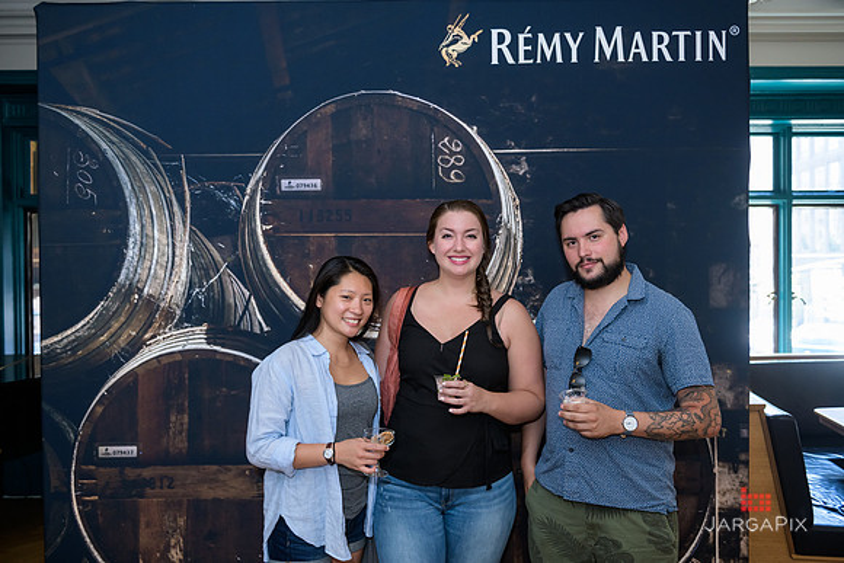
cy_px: 282
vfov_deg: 41.1
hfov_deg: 58.7
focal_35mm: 32
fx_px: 750
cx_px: 422
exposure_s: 1/125
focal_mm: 32
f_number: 3.2
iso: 1000
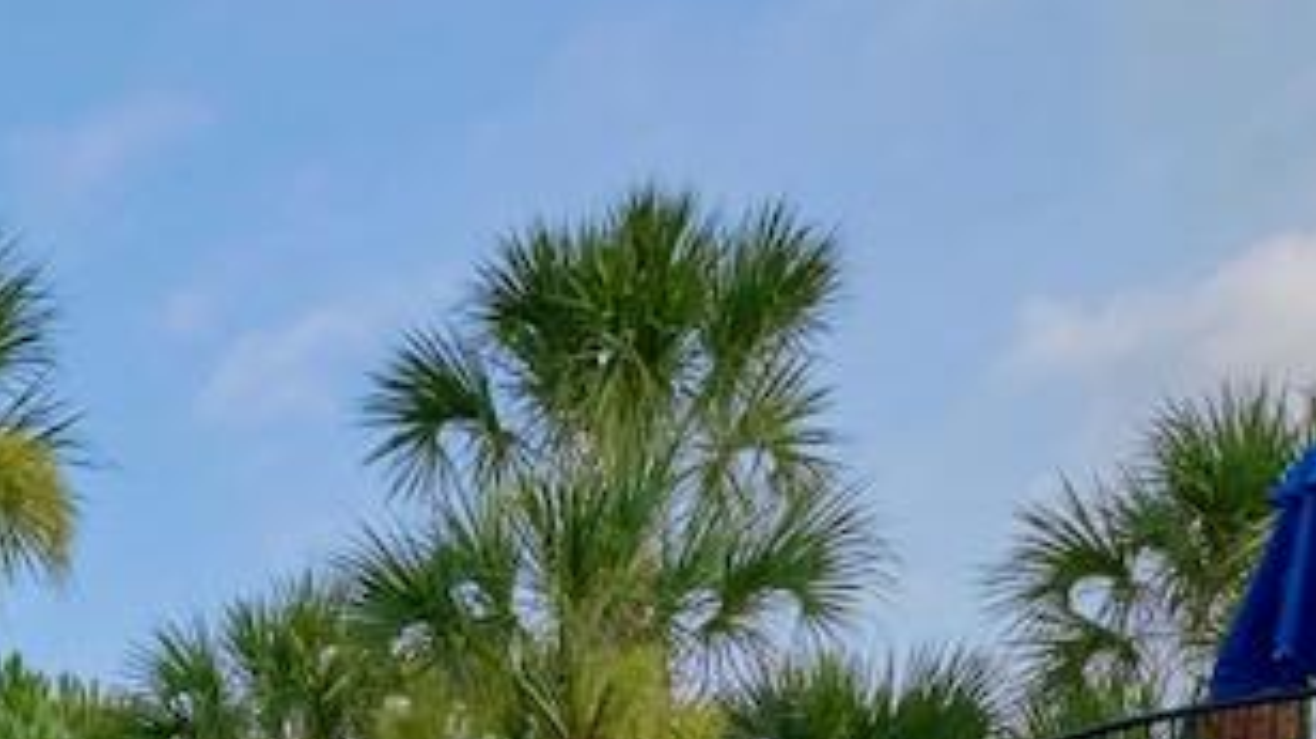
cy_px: 1333
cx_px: -150
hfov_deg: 30.5
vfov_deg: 16.5
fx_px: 2128
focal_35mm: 61
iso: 100
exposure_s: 1/125
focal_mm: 14
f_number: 8
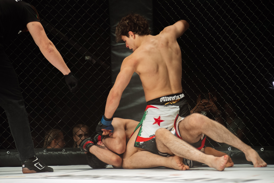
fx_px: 883
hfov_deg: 17.6
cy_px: 92
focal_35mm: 116
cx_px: 137
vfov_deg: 11.8
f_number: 4
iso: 2000
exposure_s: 1/640
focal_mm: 116
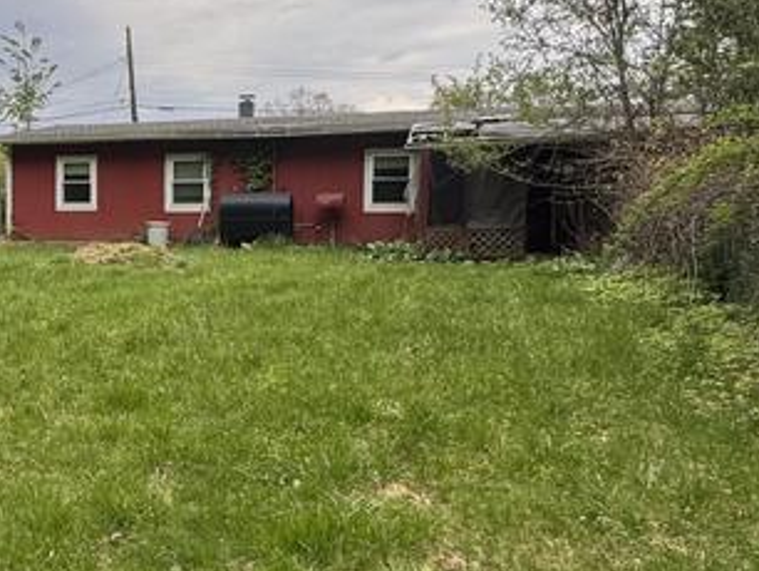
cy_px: 263
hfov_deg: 43.8
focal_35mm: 39
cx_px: 81
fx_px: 856
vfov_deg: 36.8
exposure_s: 1/141
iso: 40
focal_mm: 2.22
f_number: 2.2
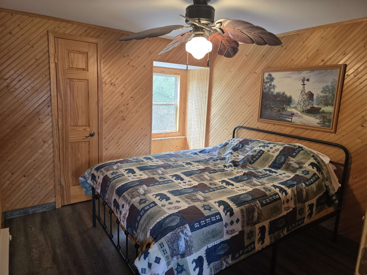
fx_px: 244
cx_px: 184
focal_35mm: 23
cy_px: 138
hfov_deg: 73.9
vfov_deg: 58.9
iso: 200
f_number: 1.7
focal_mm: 6.3
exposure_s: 1/120
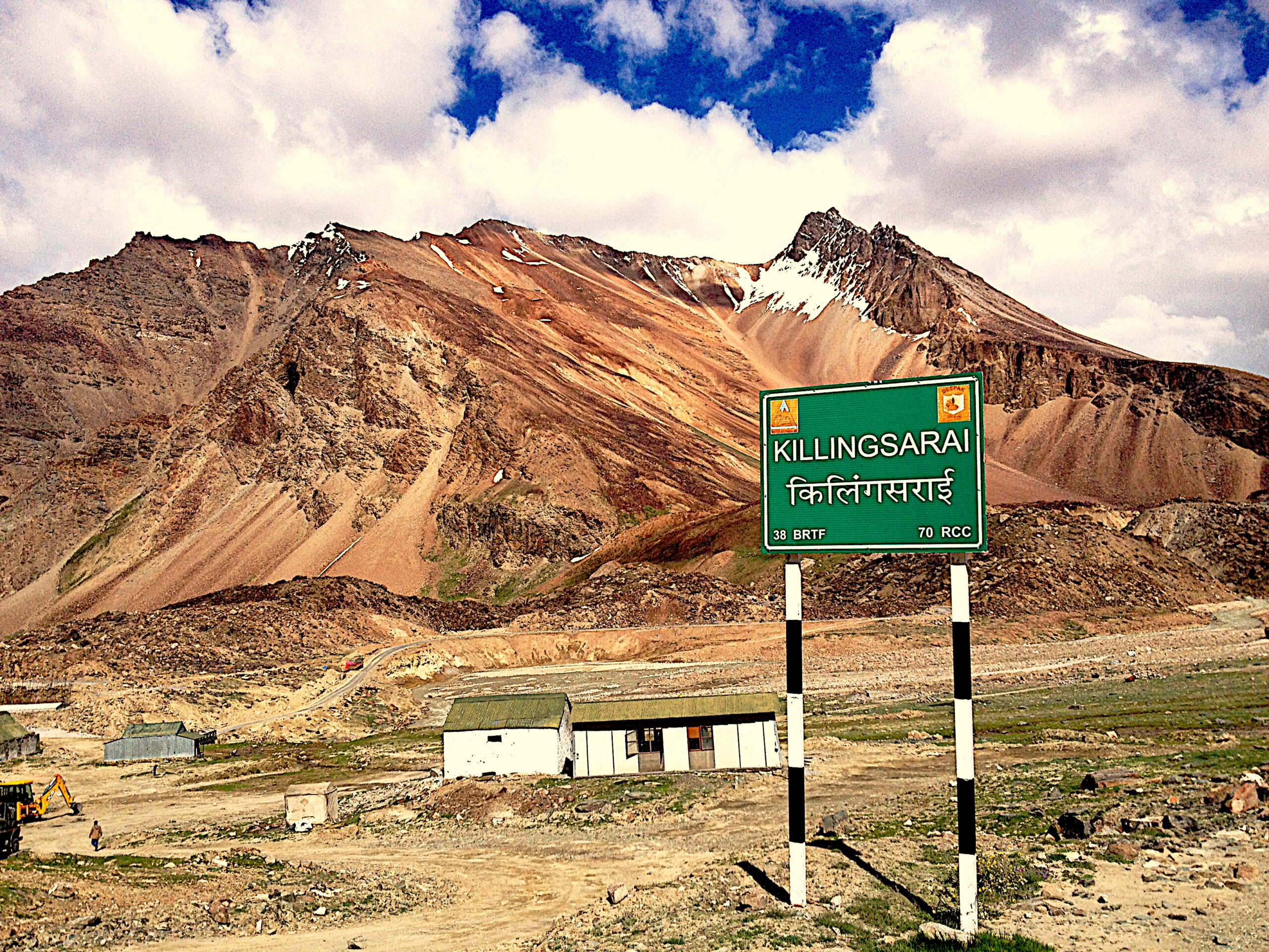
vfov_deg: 40.7
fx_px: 1283
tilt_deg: +2.1
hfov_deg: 52.6
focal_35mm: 35
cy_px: 476
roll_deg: +0.8
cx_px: 634
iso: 50
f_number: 2.4
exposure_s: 1/3247
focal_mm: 4.28
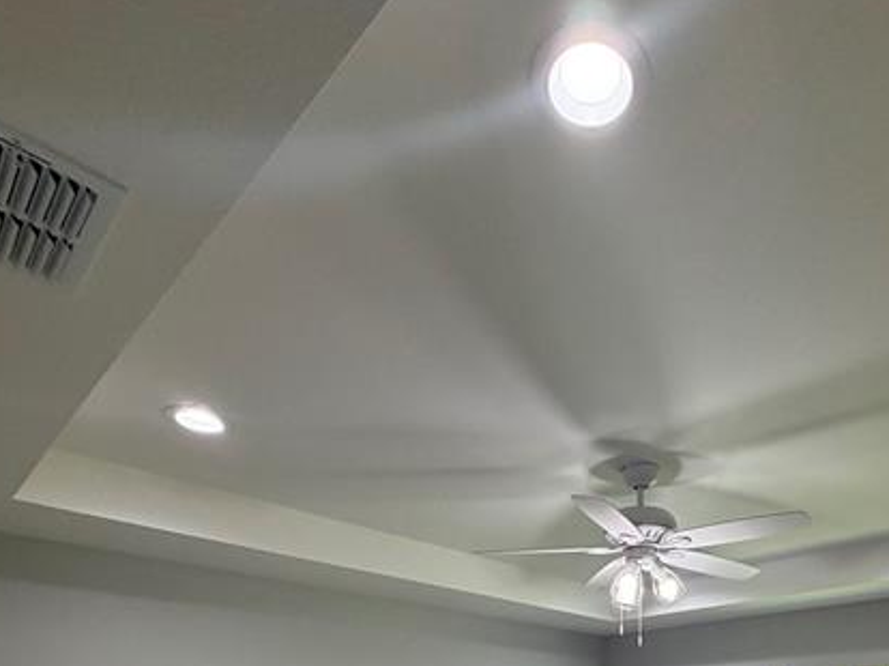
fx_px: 667
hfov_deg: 65.7
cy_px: 801
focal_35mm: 26
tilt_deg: -5.3
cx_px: 588
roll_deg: -0.1
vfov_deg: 38.7
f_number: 2.2
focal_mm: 2.22
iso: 200
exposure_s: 1/120
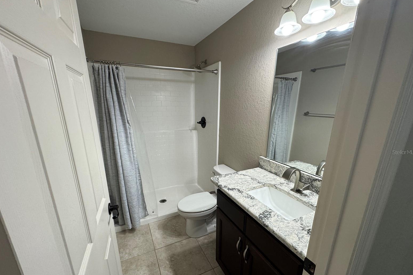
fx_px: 172
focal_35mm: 15
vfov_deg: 77.1
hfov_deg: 100.4
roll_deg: -0.3
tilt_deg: -15.6
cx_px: 205
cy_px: 152
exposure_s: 1/120
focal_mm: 2.22
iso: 160
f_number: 2.2
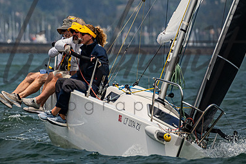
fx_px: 5701
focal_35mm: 834
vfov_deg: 1.7
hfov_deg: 2.5
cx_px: 83
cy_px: 15
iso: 500
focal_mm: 400
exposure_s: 1/4000
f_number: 8
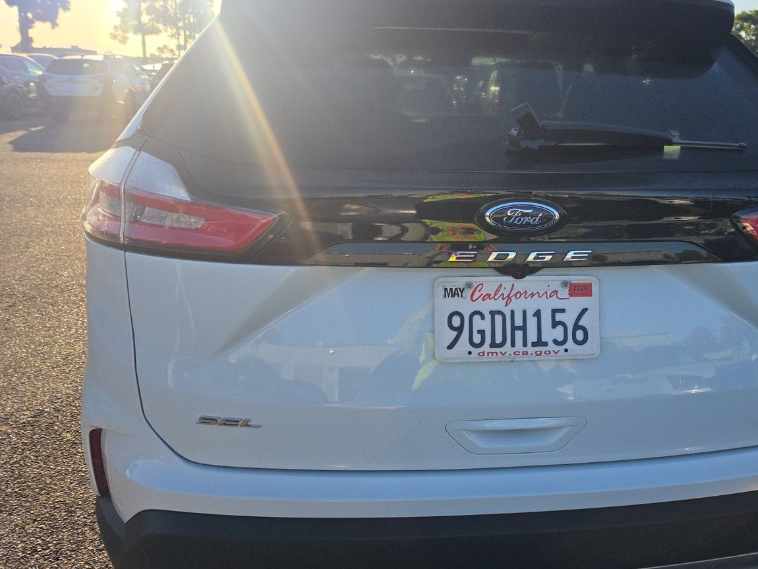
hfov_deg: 55.5
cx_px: 513
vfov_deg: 44.2
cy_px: 291
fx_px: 701
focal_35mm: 32
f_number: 1.4
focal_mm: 6.5
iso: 50
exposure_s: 1/7940
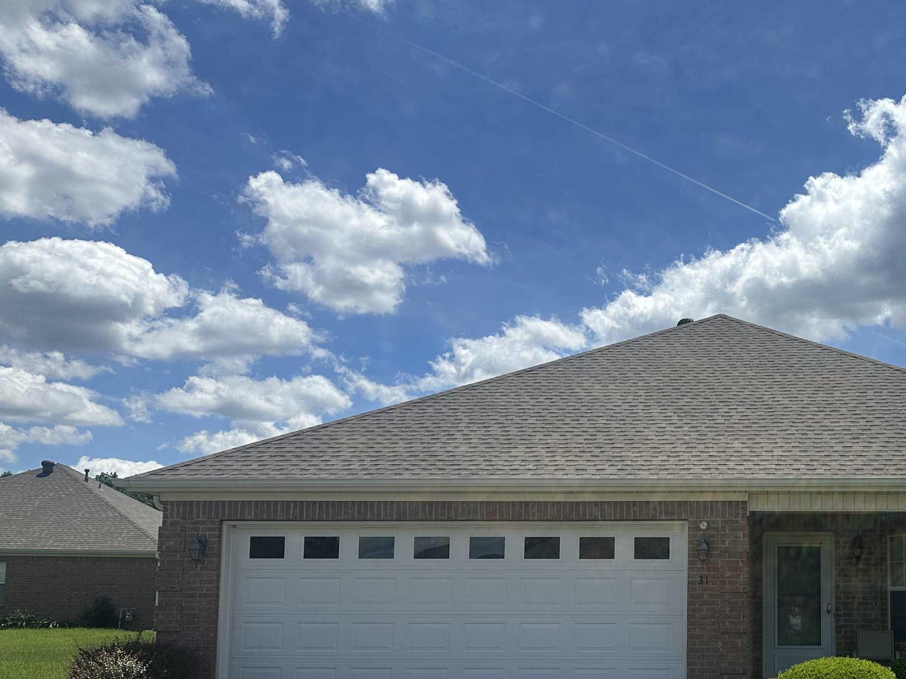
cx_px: 747
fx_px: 1047
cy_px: 500
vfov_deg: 35.3
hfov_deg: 44.2
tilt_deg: +6.1
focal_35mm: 40
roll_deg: -0.3
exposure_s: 1/8929
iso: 80
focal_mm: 6.86
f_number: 1.78
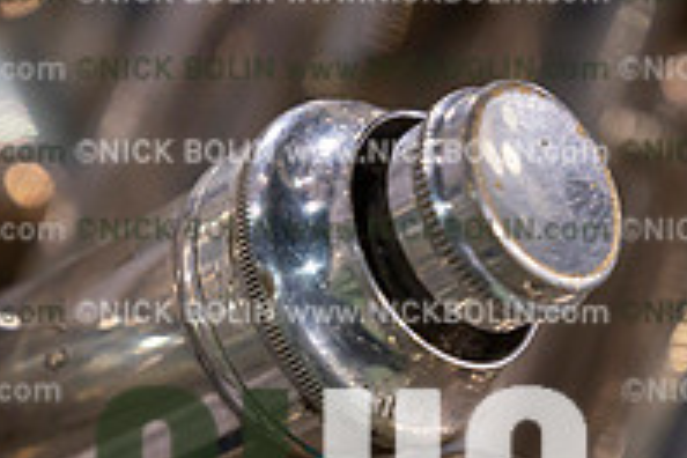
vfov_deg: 7.6
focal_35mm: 179
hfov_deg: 11.5
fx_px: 3416
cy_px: 552
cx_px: 340
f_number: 4.5
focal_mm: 61
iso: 5000
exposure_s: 1/640
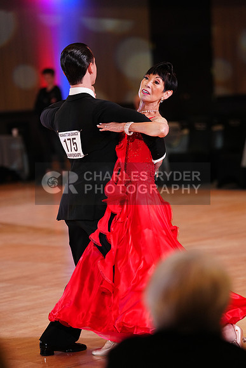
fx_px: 1362
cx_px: 123
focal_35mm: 133
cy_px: 184
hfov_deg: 10.3
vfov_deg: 15.4
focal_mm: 133
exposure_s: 1/640
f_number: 2.8
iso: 2500
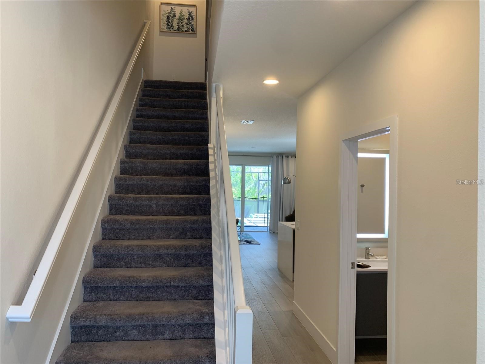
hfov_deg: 67.3
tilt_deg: +0.8
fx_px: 364
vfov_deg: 53.1
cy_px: 182
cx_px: 242
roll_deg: -0.7
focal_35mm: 26
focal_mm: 4.25
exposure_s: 1/60
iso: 64
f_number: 1.8
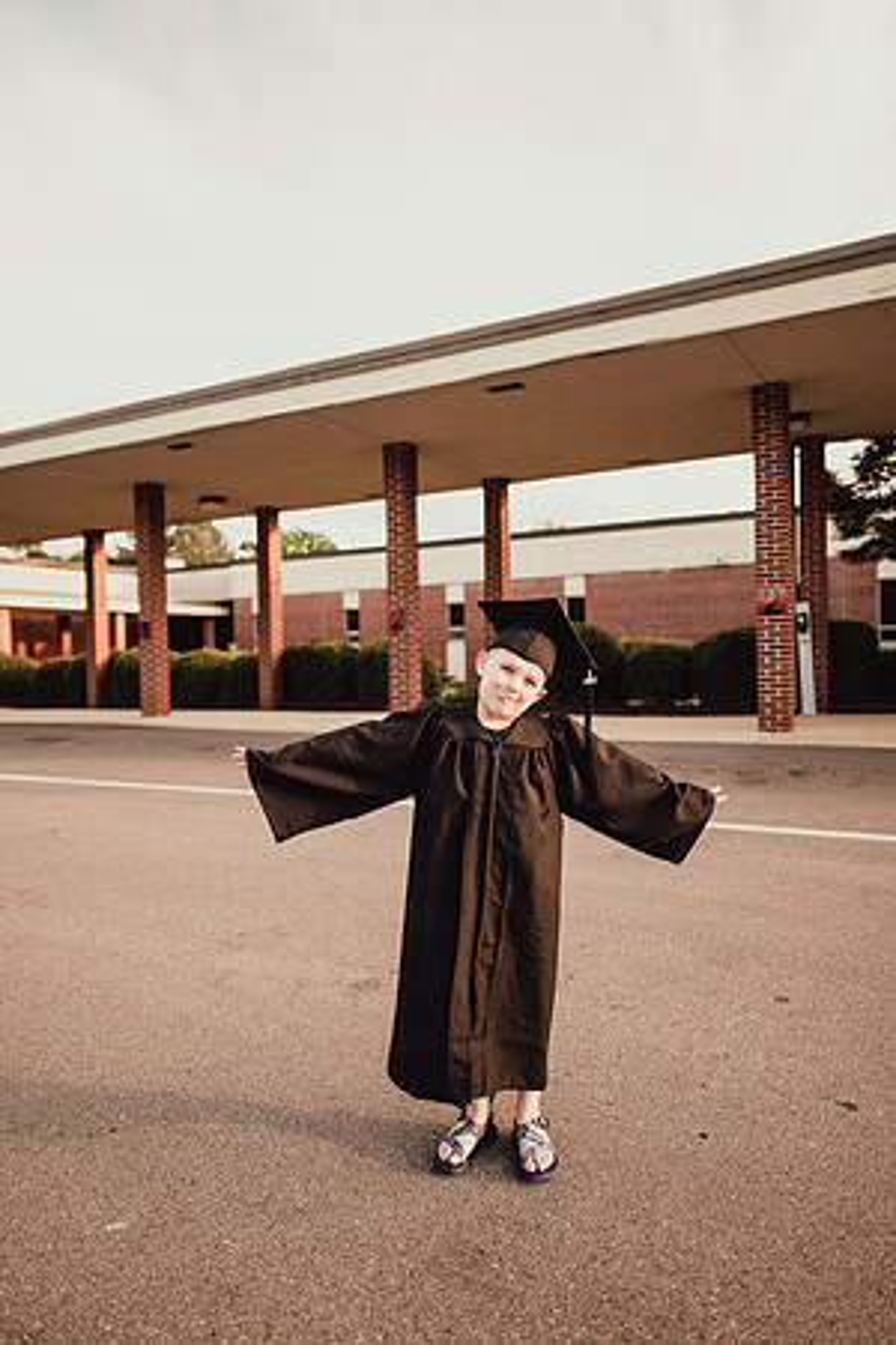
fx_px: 896
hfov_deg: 53.1
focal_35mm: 24
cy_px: 672
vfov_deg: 73.7
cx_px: 448
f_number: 2.2
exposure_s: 1/400
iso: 100
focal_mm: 24
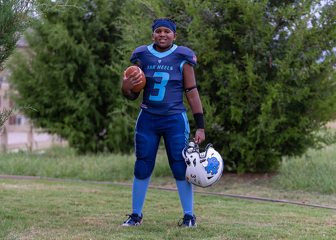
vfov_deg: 14.8
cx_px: 171
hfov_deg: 20.7
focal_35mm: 96
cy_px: 107
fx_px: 920
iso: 400
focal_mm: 81
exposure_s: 1/320
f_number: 2.8
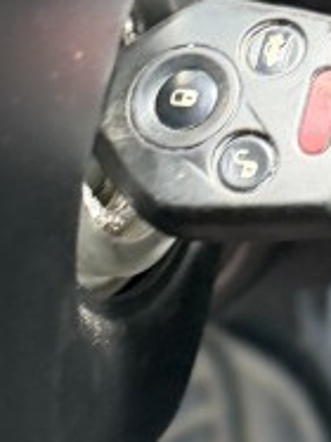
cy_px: 277
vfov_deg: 16.0
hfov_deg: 11.9
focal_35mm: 123
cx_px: 300
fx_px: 1570
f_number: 1.78
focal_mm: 6.76
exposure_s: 1/60
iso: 500
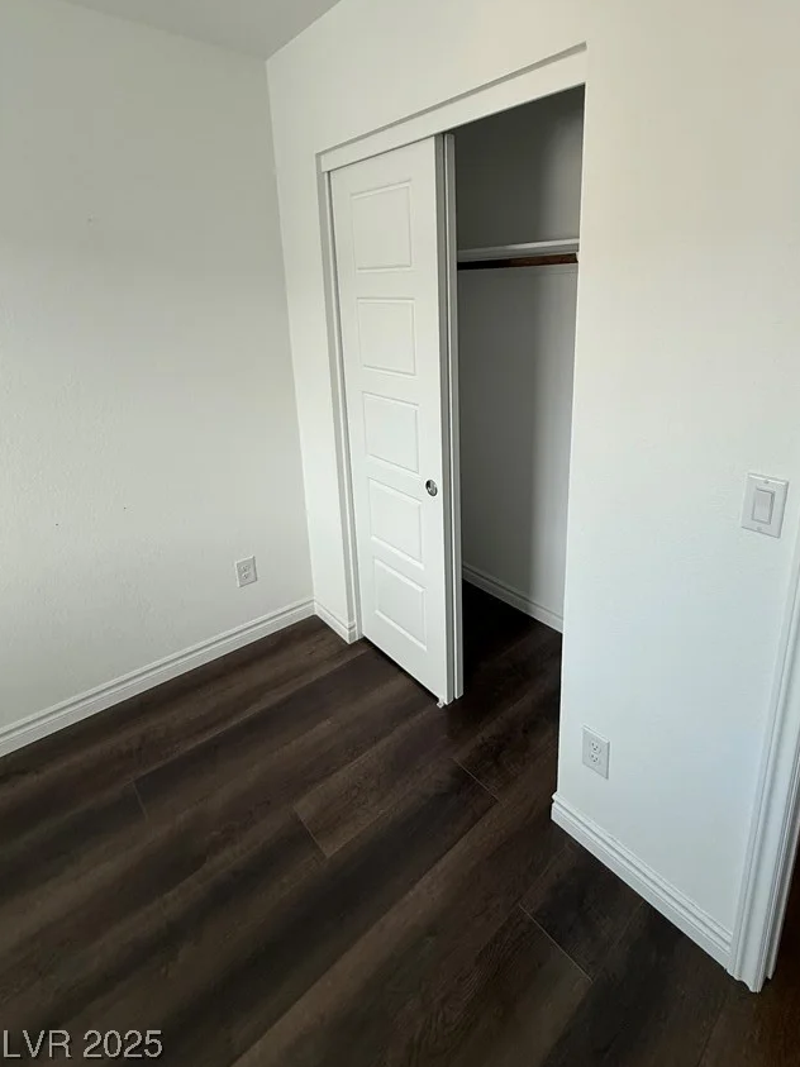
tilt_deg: -16.5
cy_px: 433
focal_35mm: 17
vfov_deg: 90.0
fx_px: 524
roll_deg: +2.8
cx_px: 478
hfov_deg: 73.9
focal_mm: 2.22
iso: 125
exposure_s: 1/99
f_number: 2.2
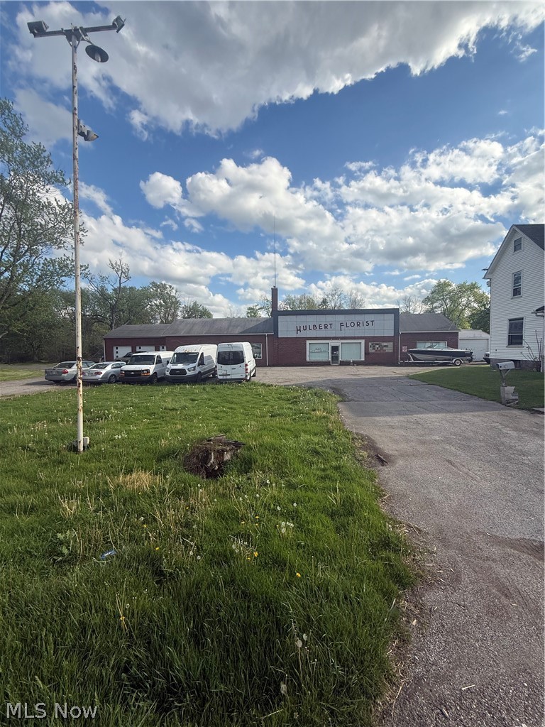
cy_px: 364
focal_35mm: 14
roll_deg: +1.4
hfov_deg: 85.7
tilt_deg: -2.7
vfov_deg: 102.1
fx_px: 294
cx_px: 272
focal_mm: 2.22
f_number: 2.2
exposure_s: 1/2024
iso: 50
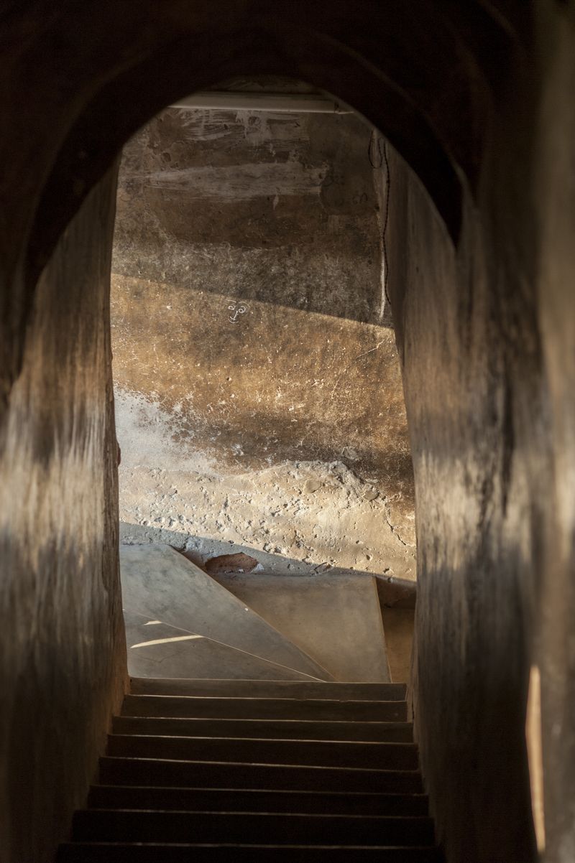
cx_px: 288
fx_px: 2039
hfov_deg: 16.1
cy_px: 432
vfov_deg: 23.9
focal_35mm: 85
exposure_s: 1/100
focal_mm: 85
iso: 100
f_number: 4
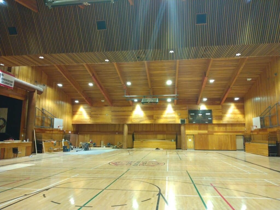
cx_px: 140
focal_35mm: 20
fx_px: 162
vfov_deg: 66.0
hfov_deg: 81.7
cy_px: 105
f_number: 2
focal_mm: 3.54
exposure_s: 1/30
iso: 375
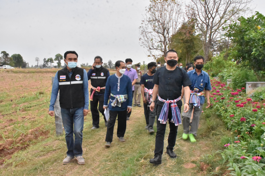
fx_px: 221
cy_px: 88
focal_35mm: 30
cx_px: 132
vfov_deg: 43.6
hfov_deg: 61.9
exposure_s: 1/1600
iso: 8000
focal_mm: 20
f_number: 20
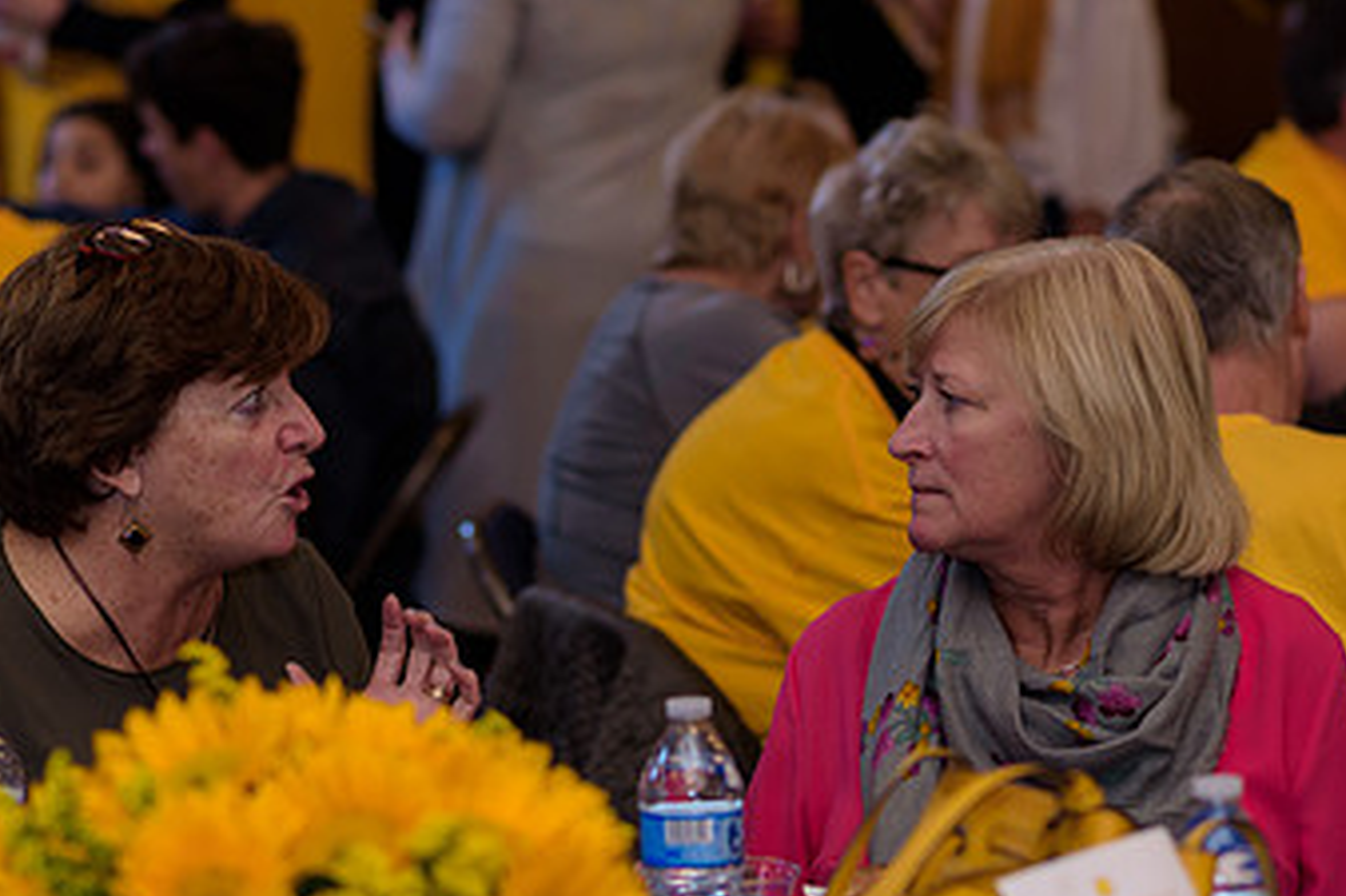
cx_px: 705
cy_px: 575
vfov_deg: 9.4
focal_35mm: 146
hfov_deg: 14.1
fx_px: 5456
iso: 160
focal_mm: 85
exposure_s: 1/125
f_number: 2.5
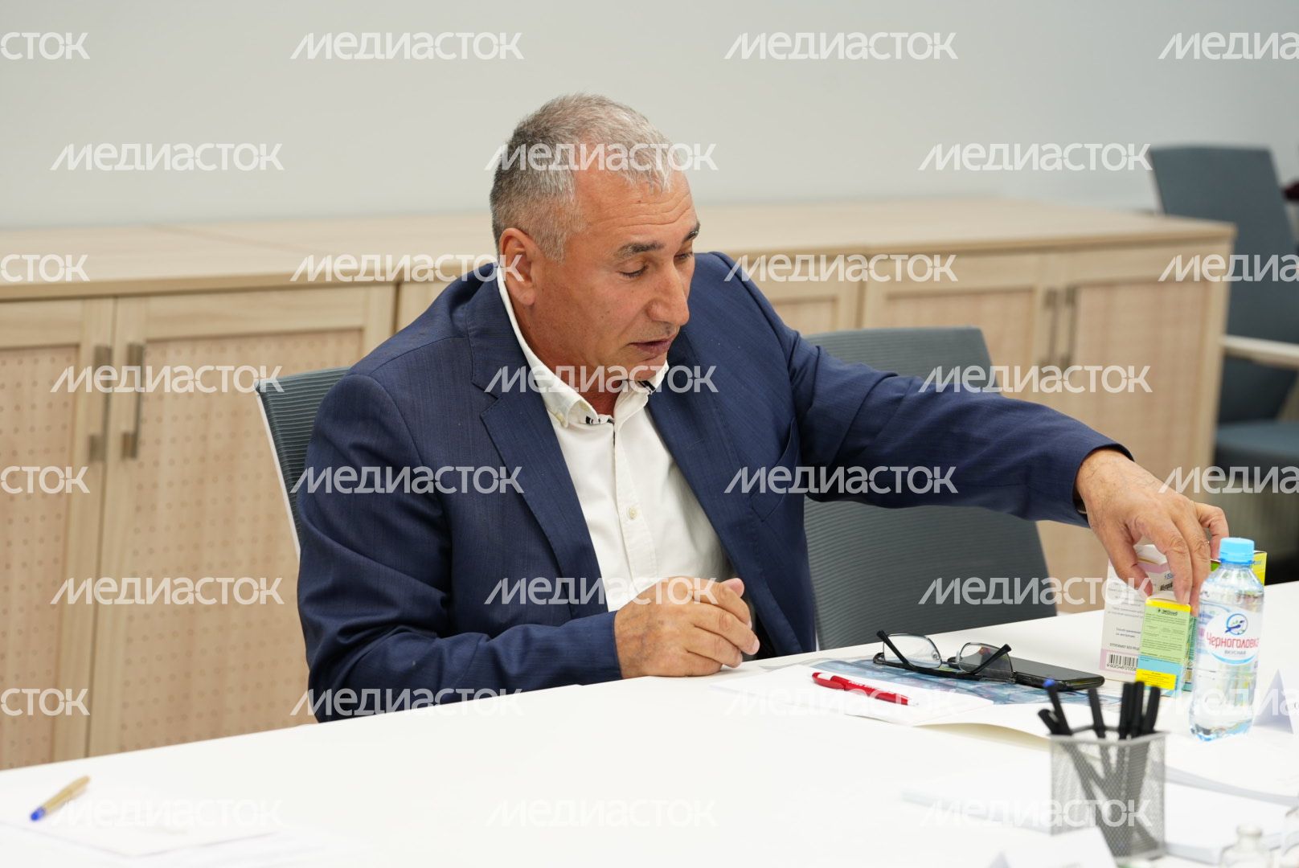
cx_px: 650
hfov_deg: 16.0
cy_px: 434
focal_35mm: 128
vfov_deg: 10.7
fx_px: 4622
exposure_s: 1/50
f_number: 5.6
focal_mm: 128
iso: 640
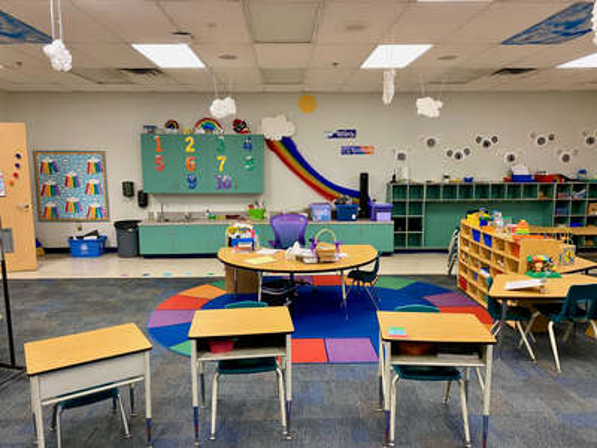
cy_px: 224
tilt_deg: -5.2
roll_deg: +0.8
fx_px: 448
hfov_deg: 67.3
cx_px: 298
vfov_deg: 53.1
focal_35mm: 26
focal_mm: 4.25
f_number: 1.8
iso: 250
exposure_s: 1/60
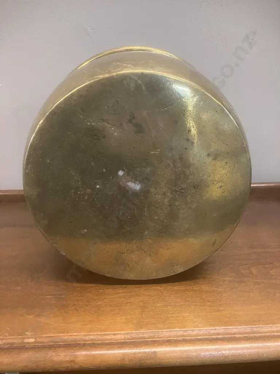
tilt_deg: -19.6
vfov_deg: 63.4
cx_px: 140
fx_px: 302
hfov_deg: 49.7
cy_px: 187
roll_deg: +2.1
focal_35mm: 28
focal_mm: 3.99
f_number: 1.8
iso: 320
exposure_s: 1/33
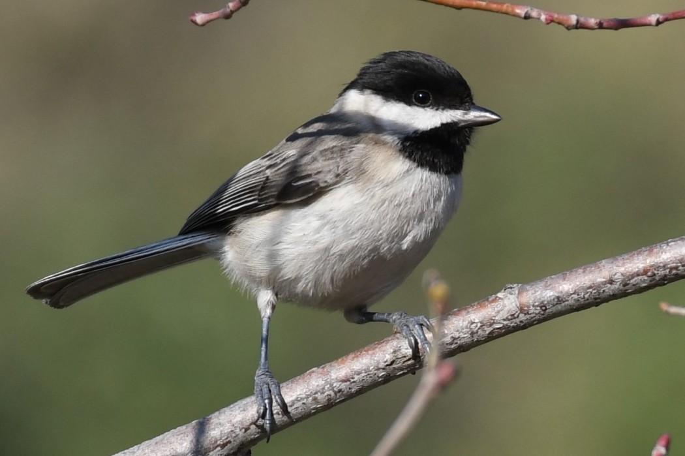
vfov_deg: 1.8
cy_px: 228
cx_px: 342
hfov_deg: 2.8
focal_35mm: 750
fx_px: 14263
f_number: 6.3
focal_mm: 500
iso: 250
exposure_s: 1/640
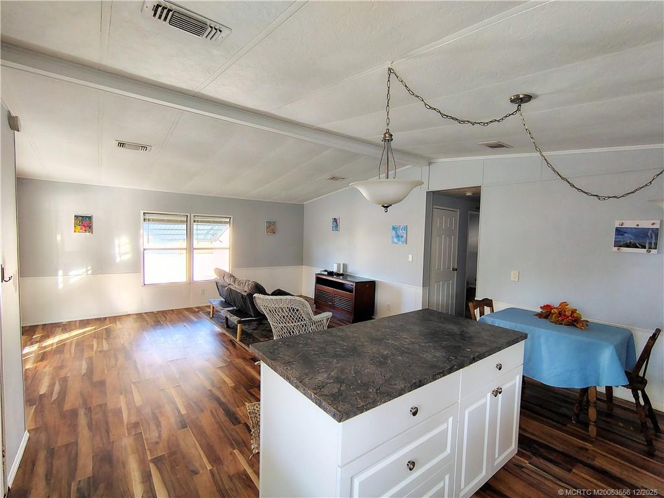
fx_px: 307
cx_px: 332
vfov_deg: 78.1
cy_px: 249
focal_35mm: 16
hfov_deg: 94.5
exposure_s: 1/60
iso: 471
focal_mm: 2.13
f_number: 2.2
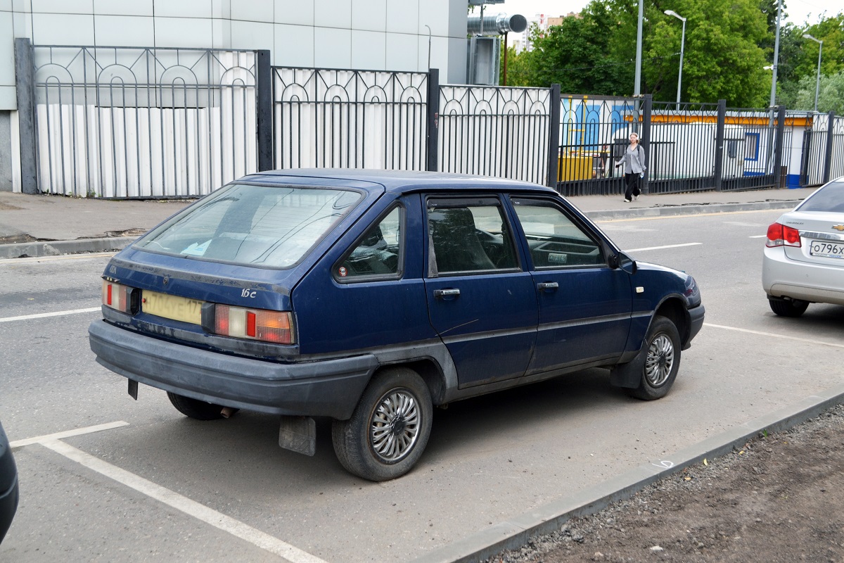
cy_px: 282
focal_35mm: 42
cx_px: 422
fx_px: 985
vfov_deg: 31.9
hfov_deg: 46.4
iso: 280
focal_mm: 28
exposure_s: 1/125
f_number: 5.6
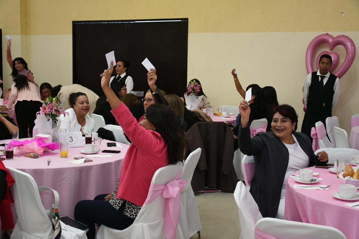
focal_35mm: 51
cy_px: 120
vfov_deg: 26.5
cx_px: 180
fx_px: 509
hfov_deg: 38.9
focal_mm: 34
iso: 1000
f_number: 4.2
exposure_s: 1/100
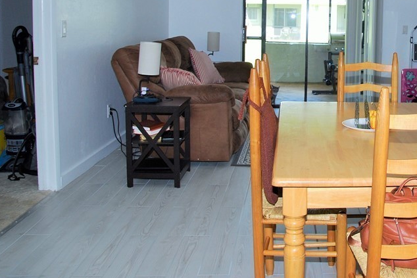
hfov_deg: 44.8
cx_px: 340
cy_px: 60
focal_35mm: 41
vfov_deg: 31.9
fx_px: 475
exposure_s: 1/60
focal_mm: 16
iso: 200
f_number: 4
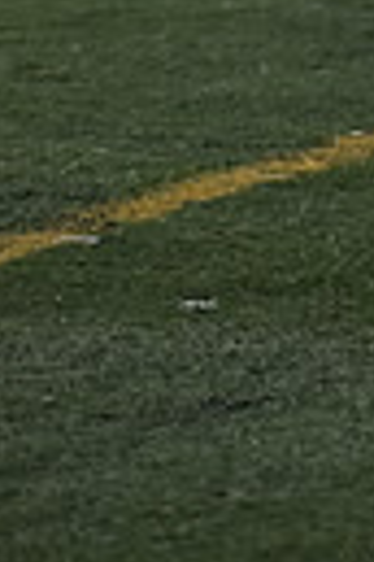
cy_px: -680
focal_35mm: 825
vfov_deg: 2.5
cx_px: 798
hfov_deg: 1.7
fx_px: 12855
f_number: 4.8
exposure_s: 1/1000
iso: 560
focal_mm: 122
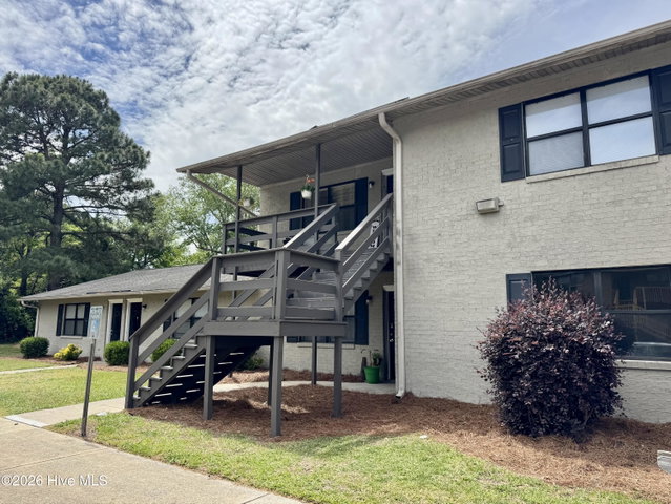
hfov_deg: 71.6
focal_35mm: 24
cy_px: 252
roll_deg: -0.6
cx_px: 336
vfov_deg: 56.9
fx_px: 465
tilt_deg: +8.8
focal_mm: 6.76
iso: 80
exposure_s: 1/3597
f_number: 1.78
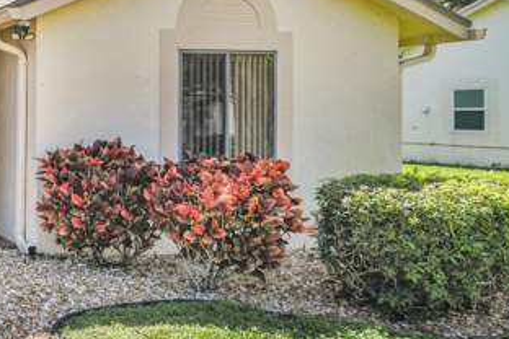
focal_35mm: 41
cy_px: 108
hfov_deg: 35.4
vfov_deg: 32.3
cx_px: -126
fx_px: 580
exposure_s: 1/250
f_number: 11
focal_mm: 16
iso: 200
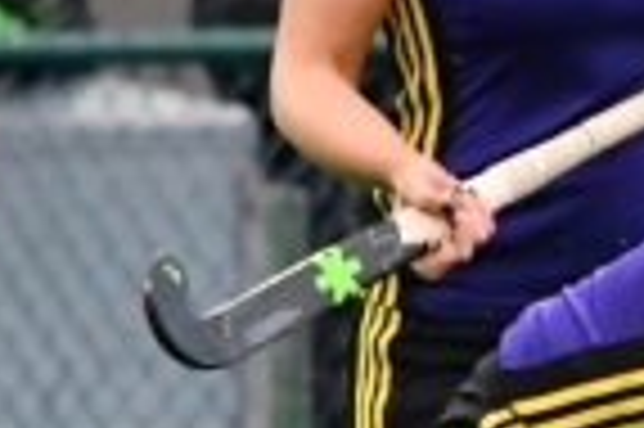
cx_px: 1527
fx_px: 42080
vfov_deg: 0.6
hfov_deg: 0.9
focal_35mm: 2355
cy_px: 462
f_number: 5.3
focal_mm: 210
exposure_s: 1/800
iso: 5000
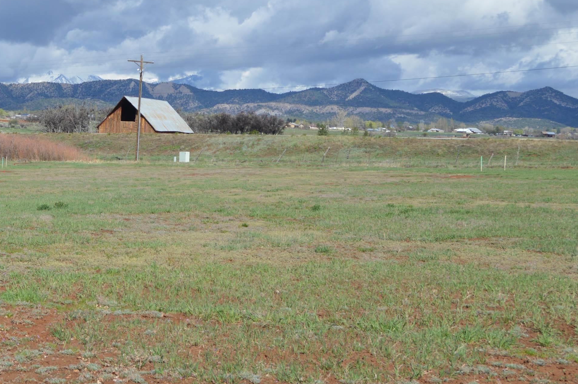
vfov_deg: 17.7
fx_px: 1235
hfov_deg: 26.0
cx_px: 132
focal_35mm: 77
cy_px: 183
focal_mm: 32
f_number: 8
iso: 100
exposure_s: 1/250
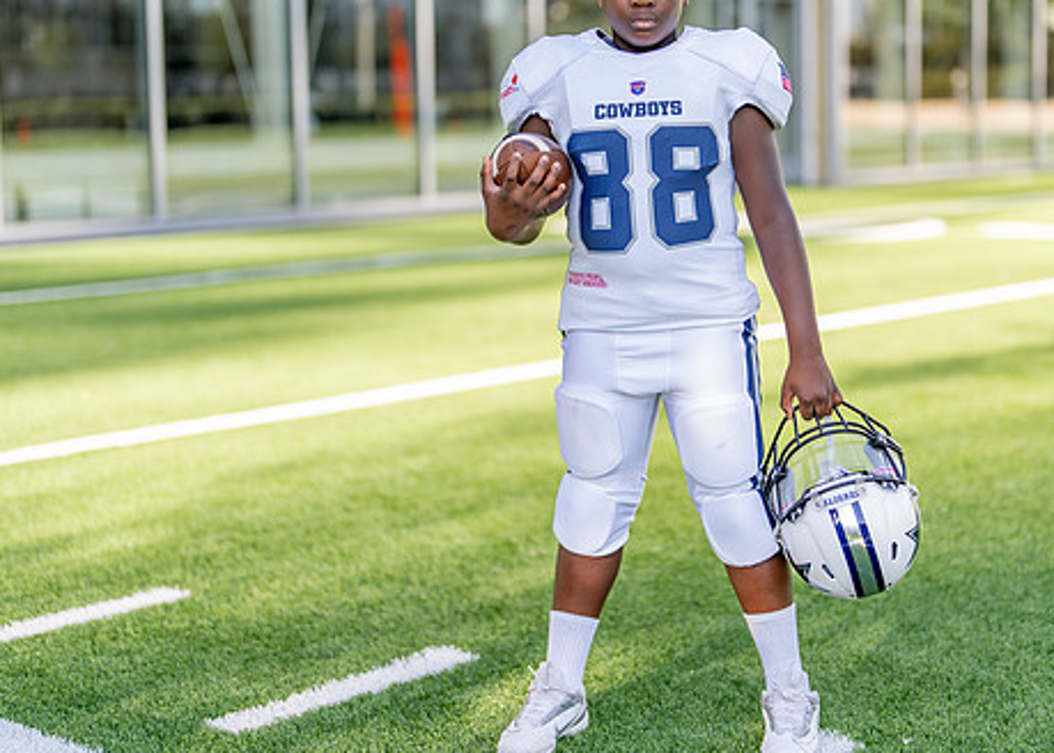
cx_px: 646
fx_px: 2126
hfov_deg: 27.8
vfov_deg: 20.1
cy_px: 313
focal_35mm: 71
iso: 100
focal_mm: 50
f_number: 1.2
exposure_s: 1/1600
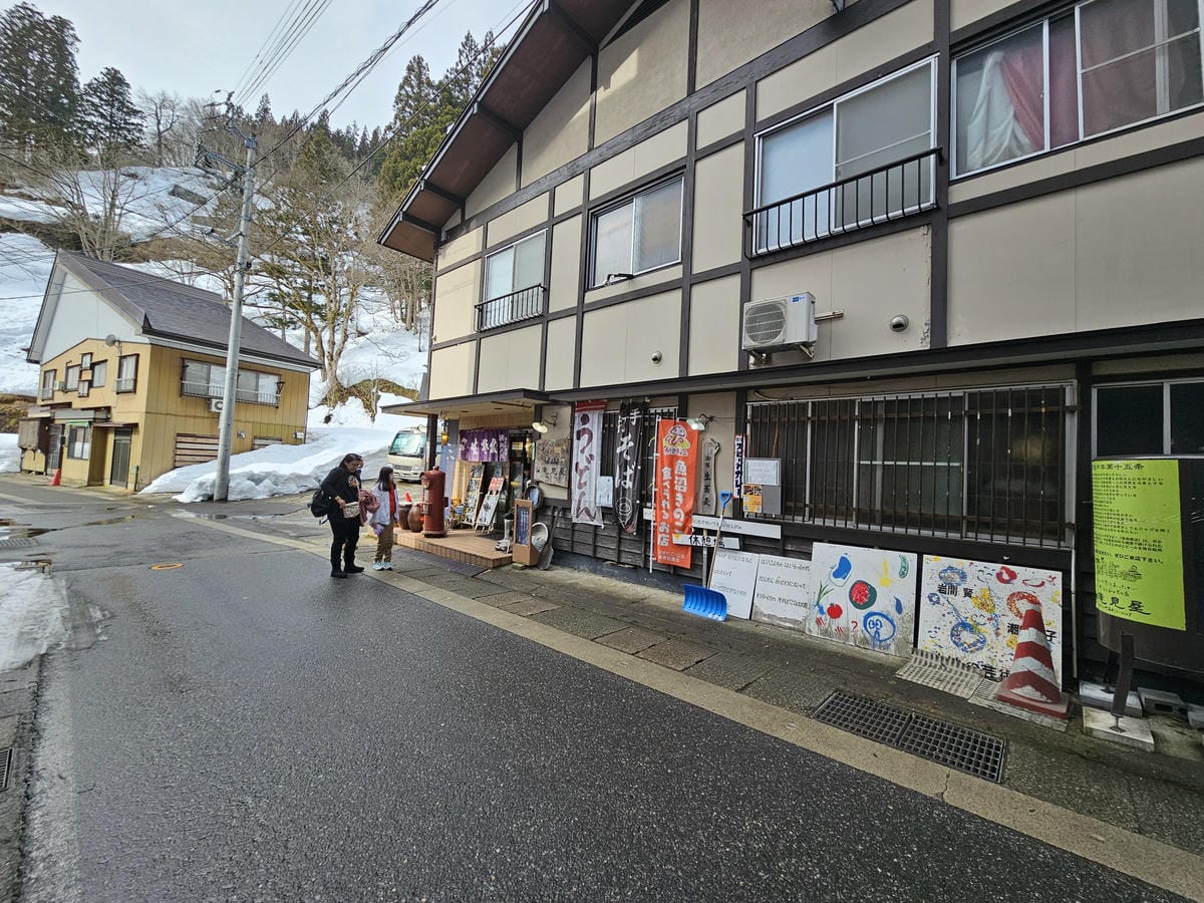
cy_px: 452
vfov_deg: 89.9
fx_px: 452
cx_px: 602
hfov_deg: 106.2
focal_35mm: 13
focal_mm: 2.2
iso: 50
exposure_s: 1/626
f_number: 2.2
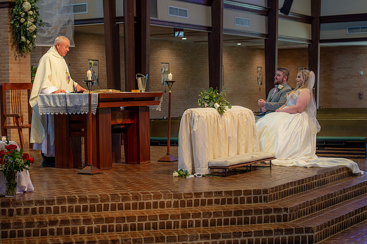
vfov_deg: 18.2
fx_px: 764
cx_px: 184
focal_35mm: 75
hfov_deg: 27.0
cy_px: 122
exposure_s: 1/100
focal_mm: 75
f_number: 4.5
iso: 1250
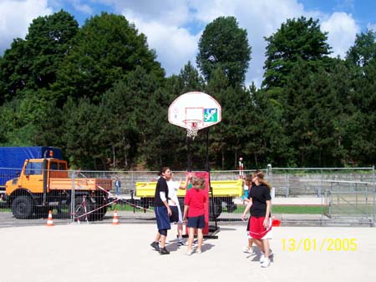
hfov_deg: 44.8
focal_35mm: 42
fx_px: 456
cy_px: 141
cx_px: 188
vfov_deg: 34.4
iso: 80
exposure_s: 1/472
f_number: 5.6
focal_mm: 7
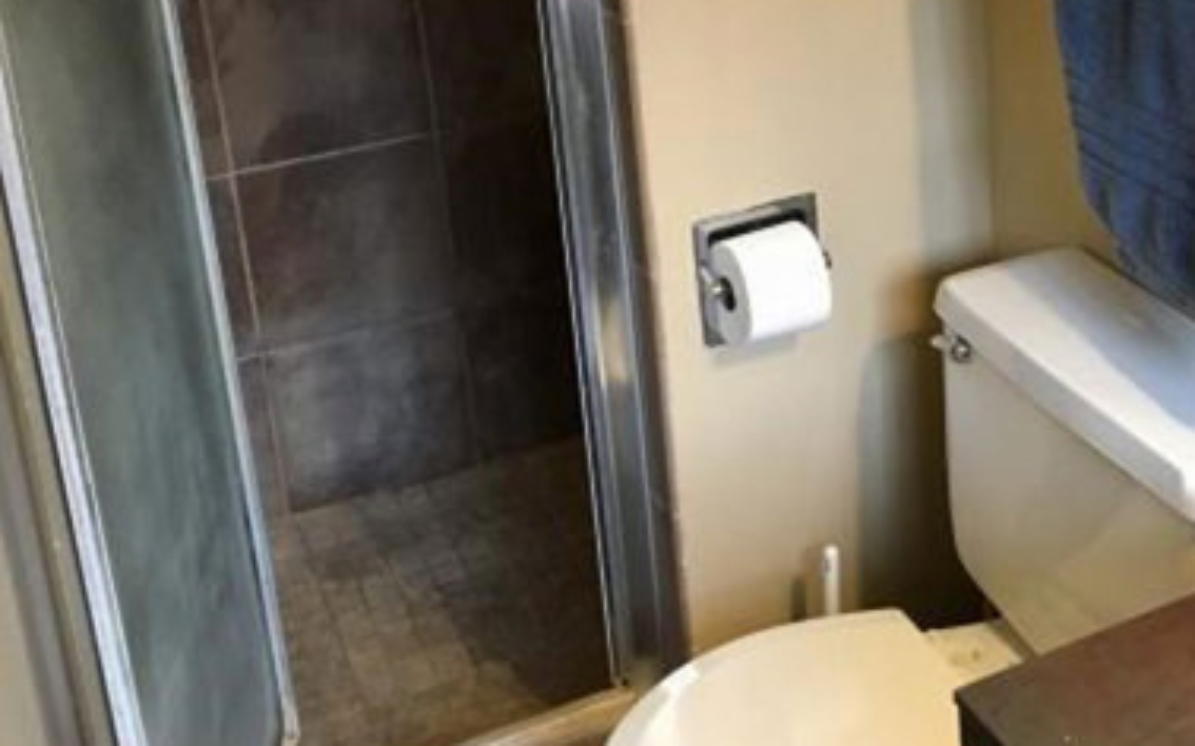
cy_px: 28
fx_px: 1693
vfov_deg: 23.9
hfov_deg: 37.1
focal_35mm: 52
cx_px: 1008
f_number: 2.2
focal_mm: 4.15
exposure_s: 1/30
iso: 160
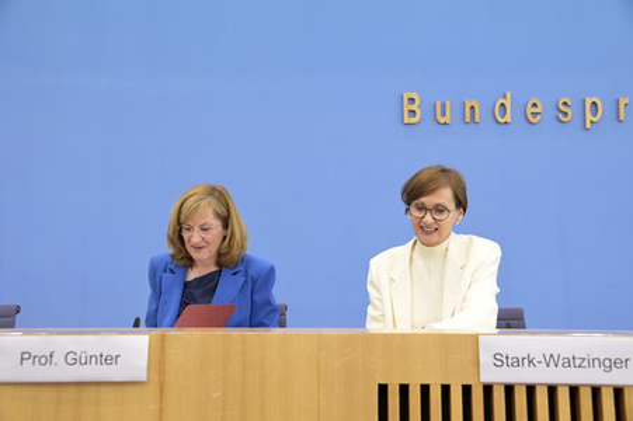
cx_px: 316
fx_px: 703
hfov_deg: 48.5
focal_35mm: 40
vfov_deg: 33.4
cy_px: 210
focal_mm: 40
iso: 5000
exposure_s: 1/500
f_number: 5.6
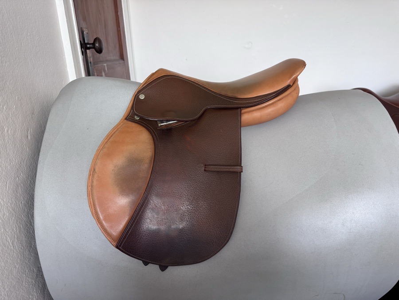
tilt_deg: -19.2
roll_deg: +2.7
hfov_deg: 71.6
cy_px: 150
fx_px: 277
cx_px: 200
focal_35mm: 24
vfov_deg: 56.8
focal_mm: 6.76
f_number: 1.78
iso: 125
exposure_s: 1/121
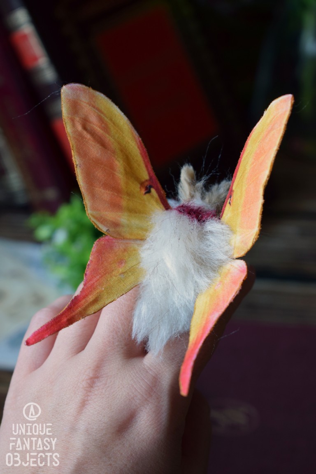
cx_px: 158
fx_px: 1086
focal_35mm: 82
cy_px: 237
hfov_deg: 16.6
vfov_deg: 24.6
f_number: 5.6
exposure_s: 1/60
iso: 720
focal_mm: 55
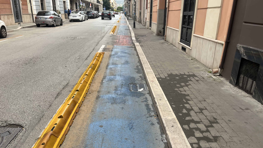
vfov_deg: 40.0
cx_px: 133
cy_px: 90
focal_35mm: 29
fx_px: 202
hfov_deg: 66.1
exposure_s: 1/156
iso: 40
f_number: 1.6
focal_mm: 5.1
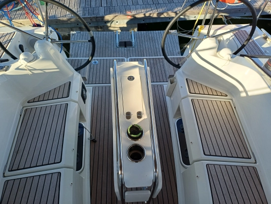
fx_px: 196
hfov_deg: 69.4
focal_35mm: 25
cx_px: 136
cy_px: 102
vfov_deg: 54.9
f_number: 1.8
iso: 50
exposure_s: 1/492
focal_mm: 4.65
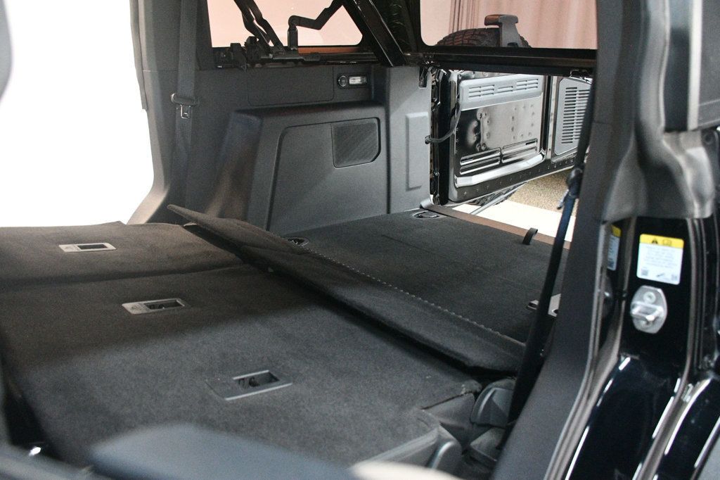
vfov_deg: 43.6
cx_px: 360
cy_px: 240
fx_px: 600
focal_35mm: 30
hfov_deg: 61.9
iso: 6400
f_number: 3.5
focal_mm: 20
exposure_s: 1/60
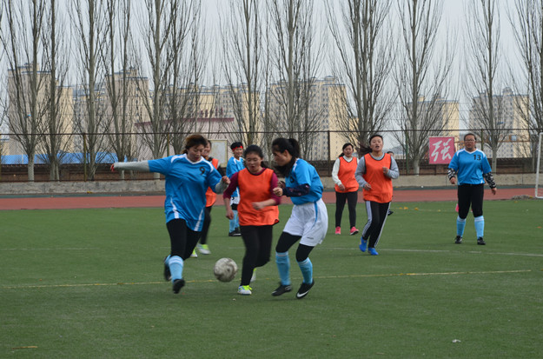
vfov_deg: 12.1
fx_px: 1692
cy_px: 180
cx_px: 272
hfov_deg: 18.2
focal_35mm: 112
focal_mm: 75
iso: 200
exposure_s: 1/100
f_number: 11
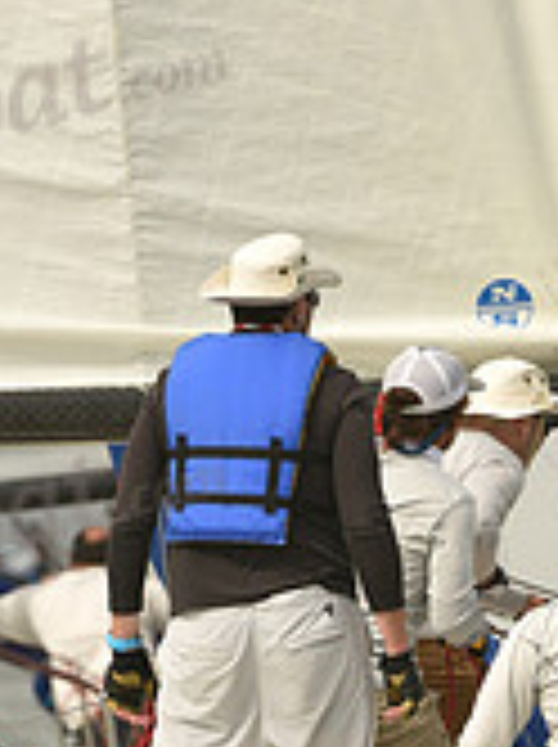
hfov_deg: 1.3
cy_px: 713
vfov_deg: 1.8
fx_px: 23962
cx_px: 464
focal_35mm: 1112
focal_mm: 330
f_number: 7.1
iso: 320
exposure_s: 1/1250
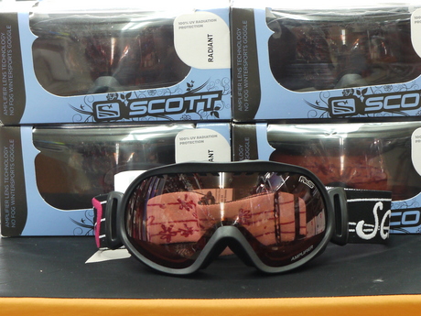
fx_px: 2128
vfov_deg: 8.5
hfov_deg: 11.3
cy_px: 158
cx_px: 210
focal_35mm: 175
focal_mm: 45
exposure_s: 1/10
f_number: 5.6
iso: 400
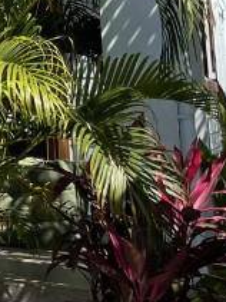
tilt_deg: +15.4
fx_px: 1237
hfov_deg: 9.3
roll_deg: -2.1
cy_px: -265
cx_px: -315
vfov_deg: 12.5
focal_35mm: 142
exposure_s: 1/2488
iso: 32
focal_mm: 5.1
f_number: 1.6
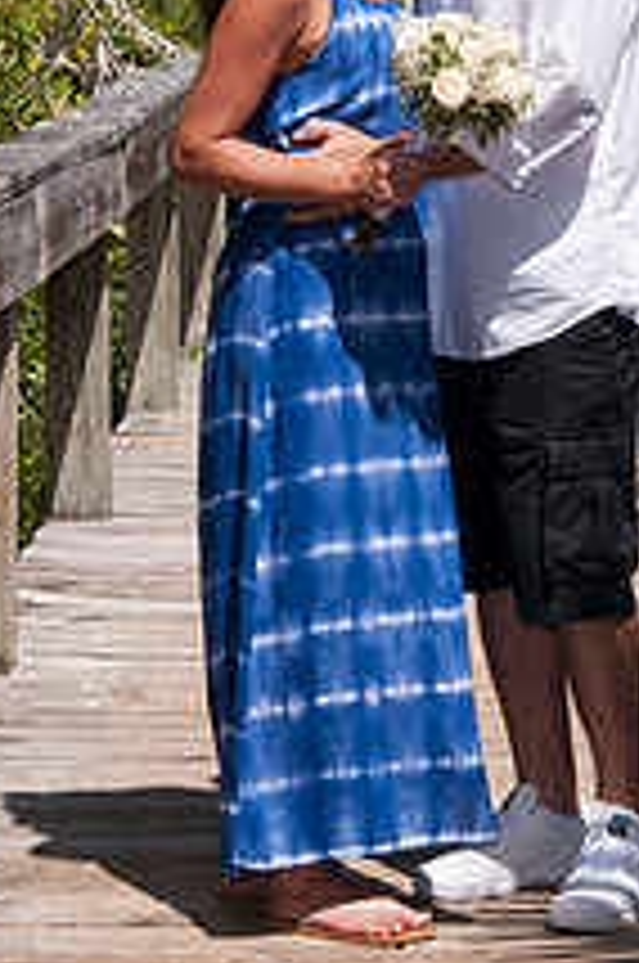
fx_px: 4380
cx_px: 425
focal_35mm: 164
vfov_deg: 12.5
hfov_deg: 8.3
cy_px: 387
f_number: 13
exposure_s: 1/250
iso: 100
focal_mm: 52
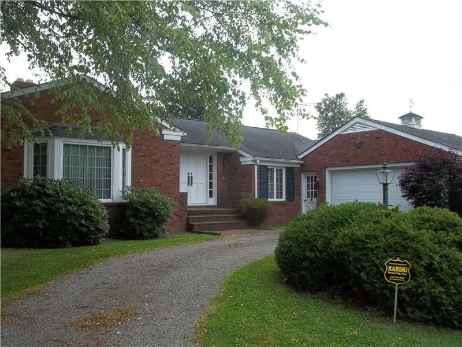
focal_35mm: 33
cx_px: 231
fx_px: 440
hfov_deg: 55.4
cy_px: 174
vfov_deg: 42.9
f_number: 3.3
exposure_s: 1/200
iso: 64
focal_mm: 5.9
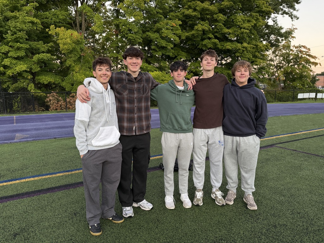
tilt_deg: -8.7
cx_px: 162
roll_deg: +0.6
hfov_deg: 71.6
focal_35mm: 24
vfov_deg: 56.8
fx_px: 225
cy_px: 122
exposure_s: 1/74
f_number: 1.78
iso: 200
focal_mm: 6.76
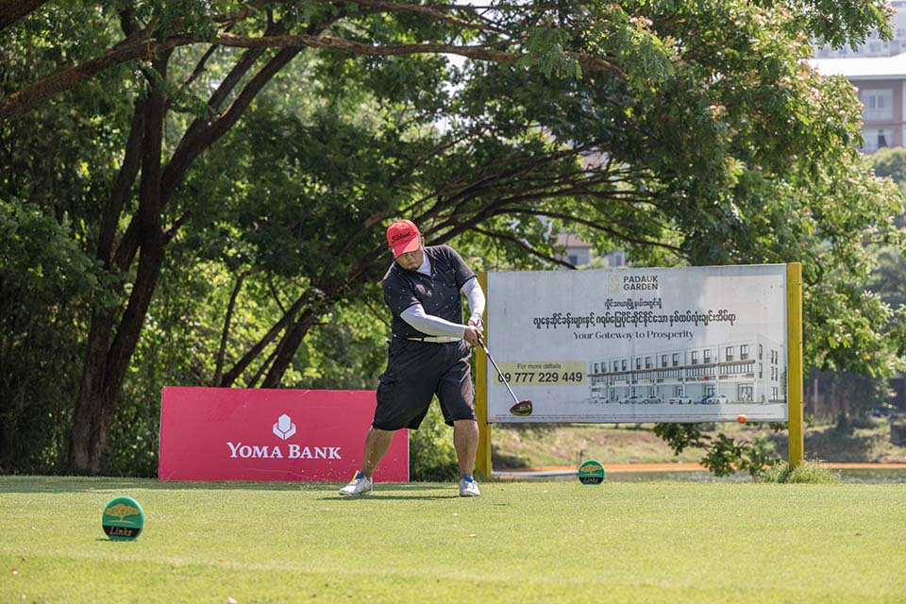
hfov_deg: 23.4
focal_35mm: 87
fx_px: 2189
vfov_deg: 15.7
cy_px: 302
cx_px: 453
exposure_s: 1/3200
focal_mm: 87
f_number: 3.5
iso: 1000
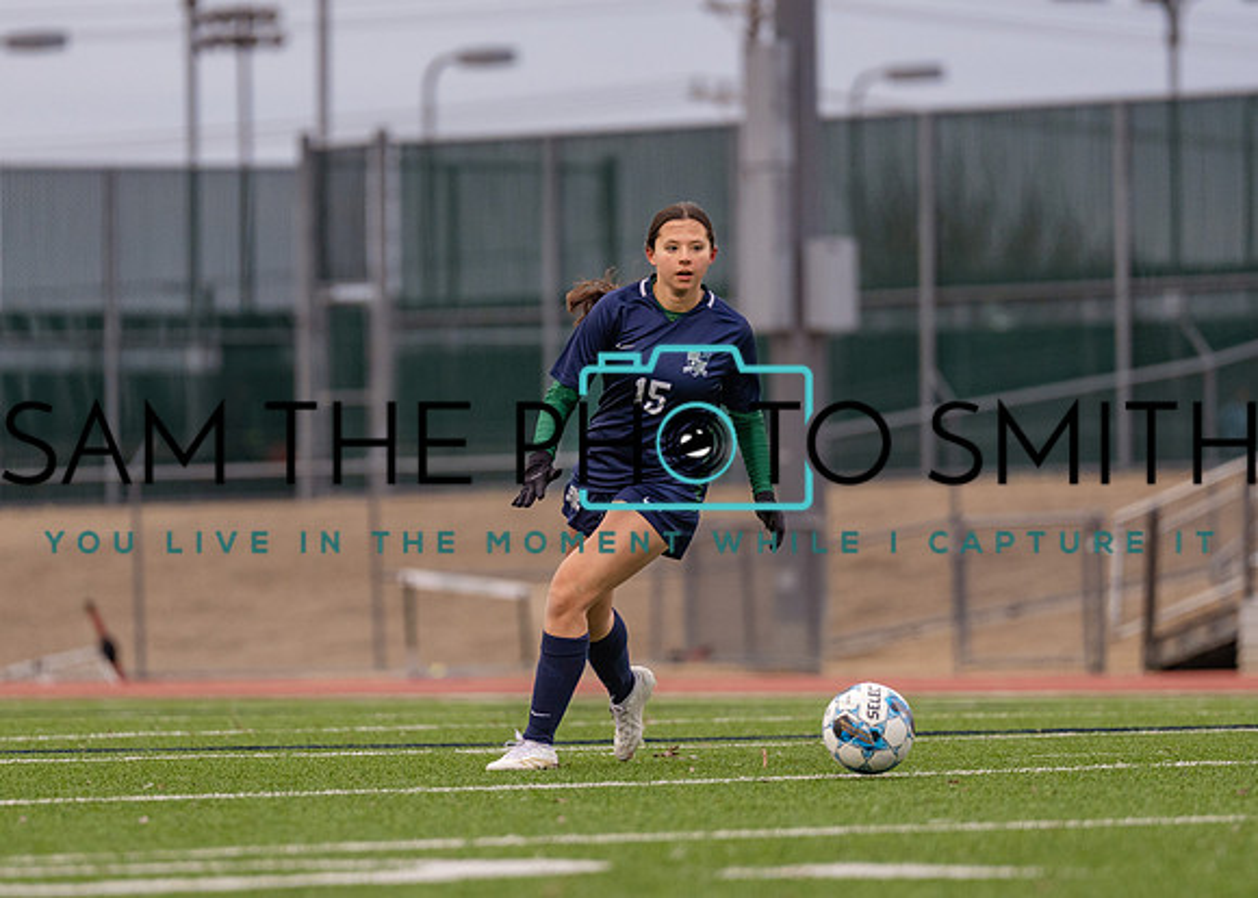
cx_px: 603
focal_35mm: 347
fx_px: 12390
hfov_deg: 5.8
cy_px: 363
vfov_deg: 4.2
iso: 640
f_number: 2.8
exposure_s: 1/1600
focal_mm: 200
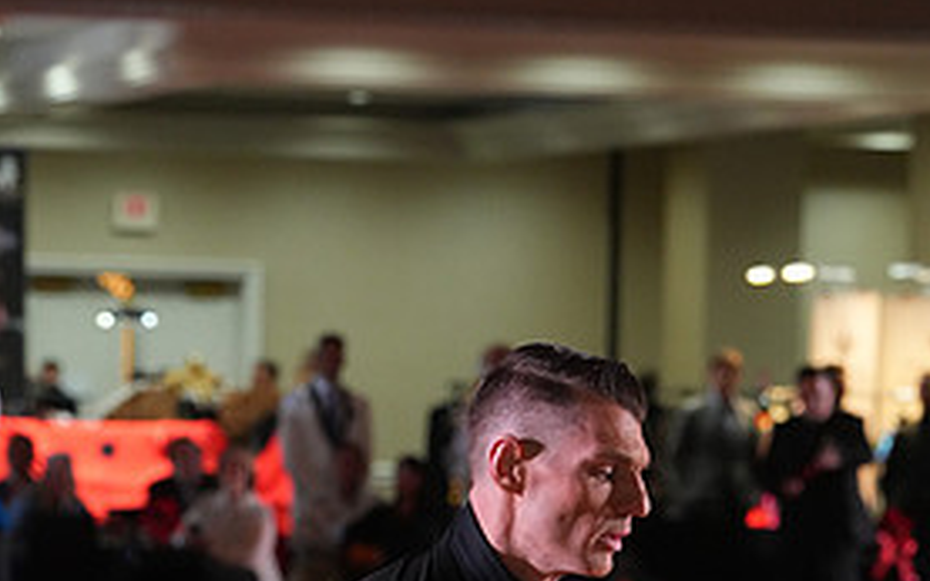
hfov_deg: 8.2
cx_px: 539
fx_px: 6487
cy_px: 927
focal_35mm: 256
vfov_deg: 5.1
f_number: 5
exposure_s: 1/200
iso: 4000
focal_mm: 120
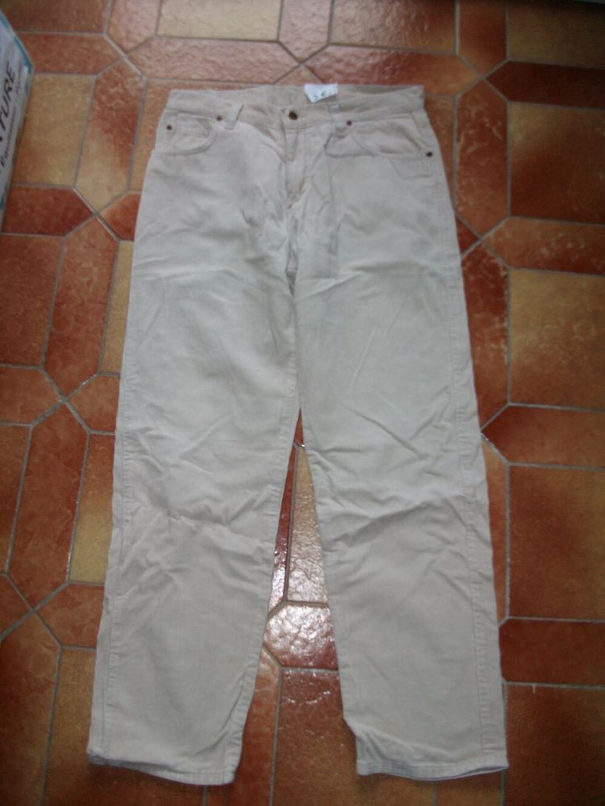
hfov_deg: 44.2
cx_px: 302
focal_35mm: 32
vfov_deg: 56.8
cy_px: 403
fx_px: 746
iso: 125
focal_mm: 5.7
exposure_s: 1/40
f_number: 2.9
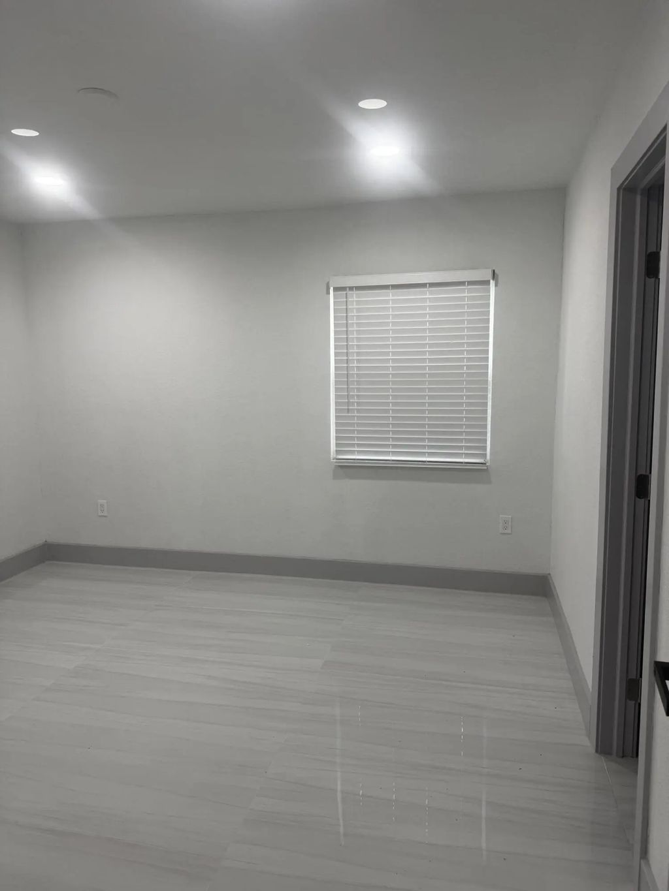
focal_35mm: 24
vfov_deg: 71.6
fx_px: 618
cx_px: 334
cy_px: 446
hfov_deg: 56.8
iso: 80
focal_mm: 6.76
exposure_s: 1/128
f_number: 1.78
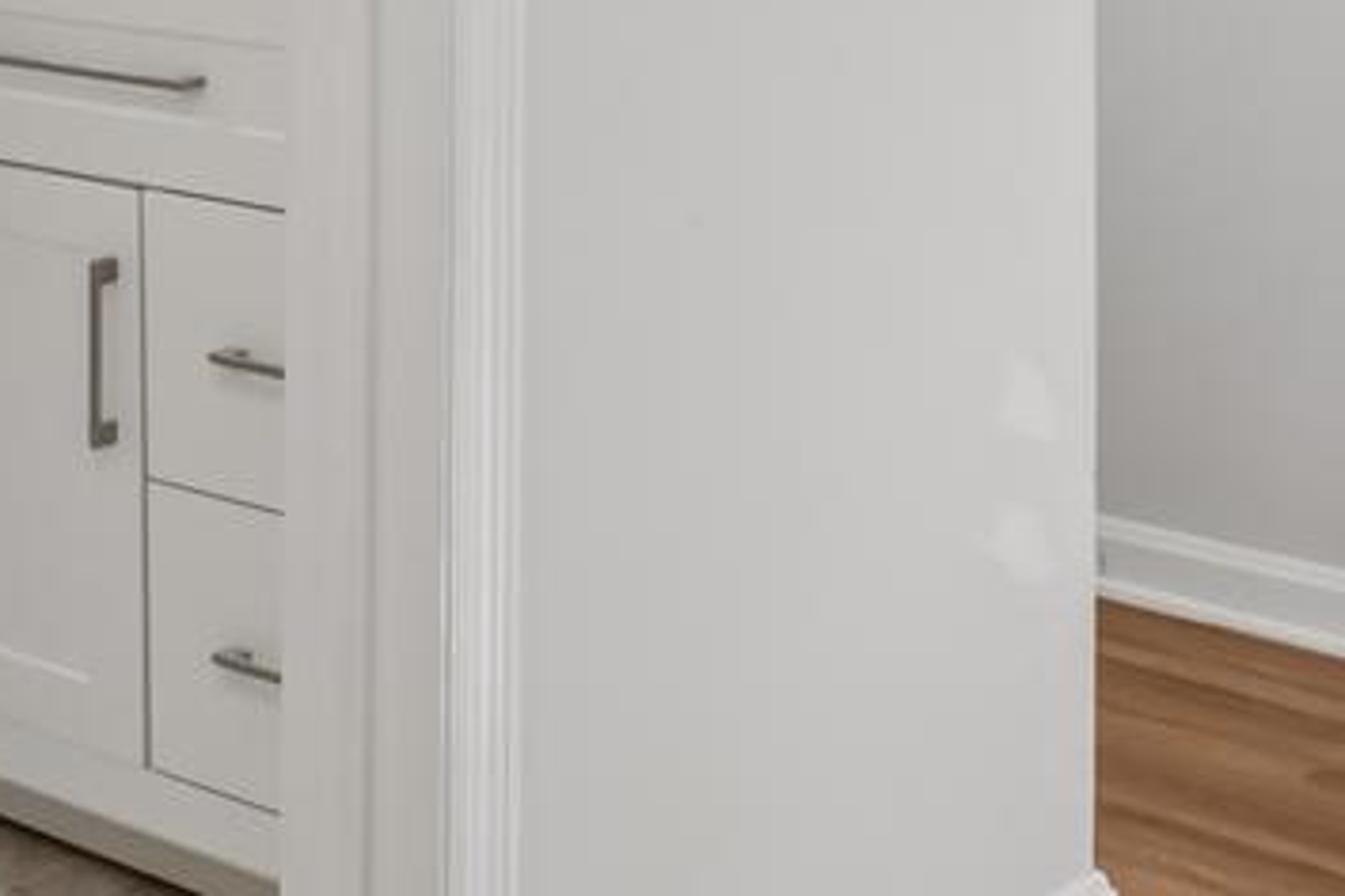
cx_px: -414
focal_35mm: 81
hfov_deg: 22.4
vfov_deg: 15.7
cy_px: -370
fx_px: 3026
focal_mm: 14
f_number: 8
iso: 320
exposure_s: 1/80
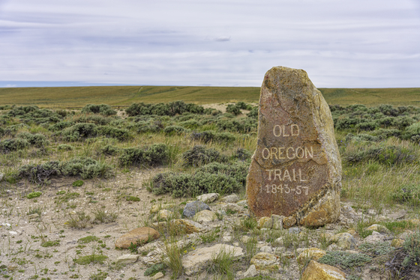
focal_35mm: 48
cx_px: 210
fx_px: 556
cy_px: 140
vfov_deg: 28.3
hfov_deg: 41.4
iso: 250
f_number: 7.1
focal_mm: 47.6
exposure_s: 1/1000
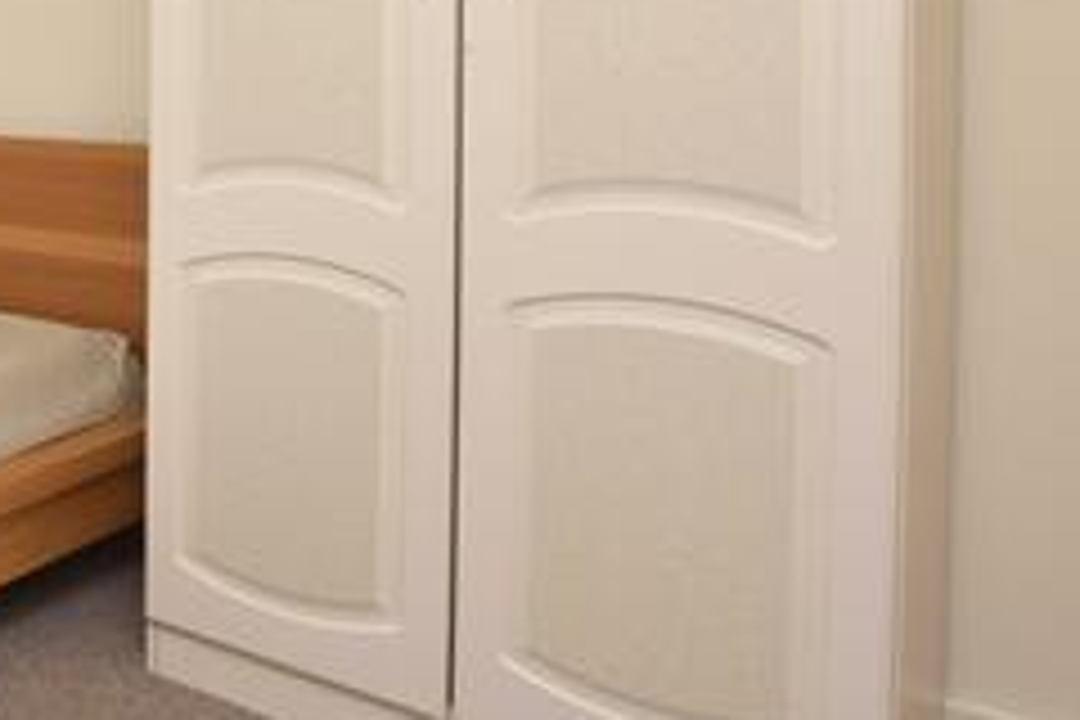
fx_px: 1200
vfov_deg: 31.7
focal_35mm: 40
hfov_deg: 37.2
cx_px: -207
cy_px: 65
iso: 110
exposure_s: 1/125
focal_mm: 10
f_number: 5.6
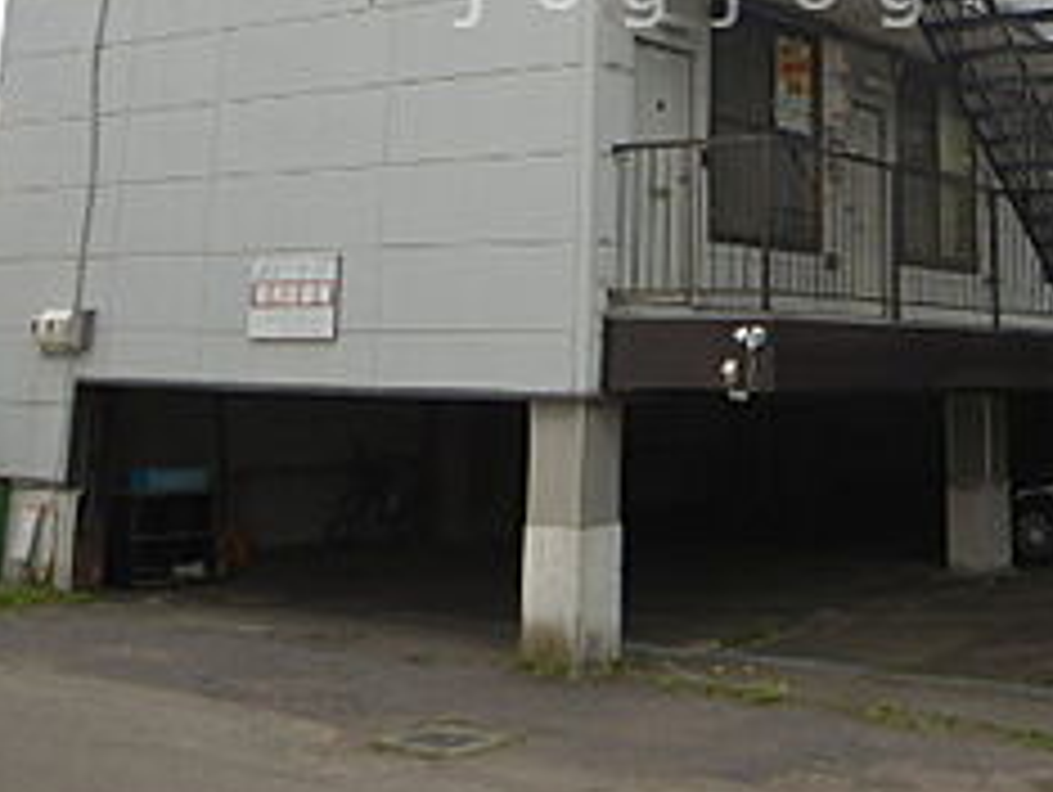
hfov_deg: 36.4
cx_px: 698
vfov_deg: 26.5
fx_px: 1583
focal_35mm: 52
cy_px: -16
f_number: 2.8
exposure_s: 1/800
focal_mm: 4.3
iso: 125
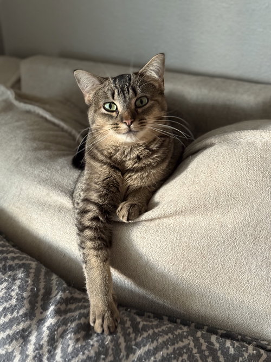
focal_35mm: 48
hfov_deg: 30.3
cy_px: 181
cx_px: 136
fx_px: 501
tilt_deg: -28.9
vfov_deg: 39.7
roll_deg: +2.1
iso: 640
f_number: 1.78
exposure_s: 1/30
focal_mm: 6.76
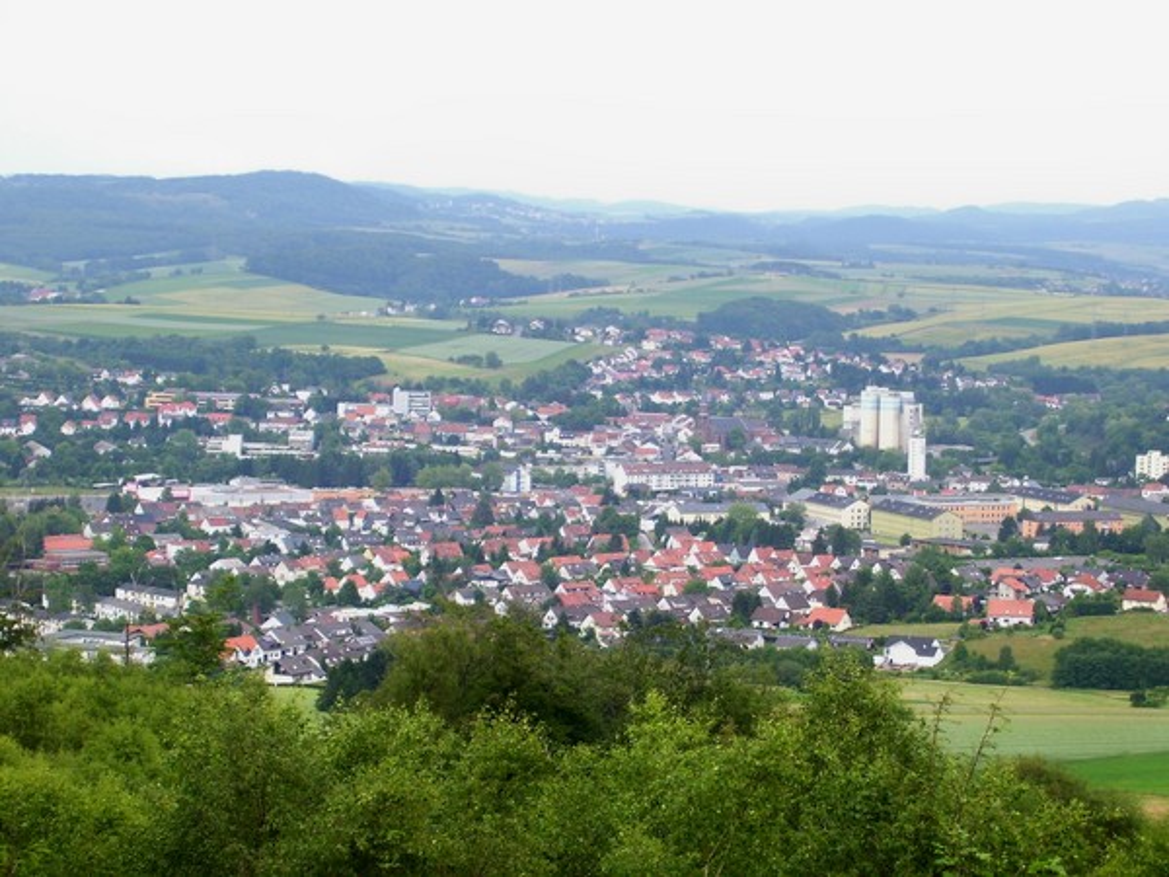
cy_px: 438
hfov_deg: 19.3
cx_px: 584
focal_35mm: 102
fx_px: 3445
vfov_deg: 14.5
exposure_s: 1/125
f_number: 4.6
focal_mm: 16.8
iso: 80
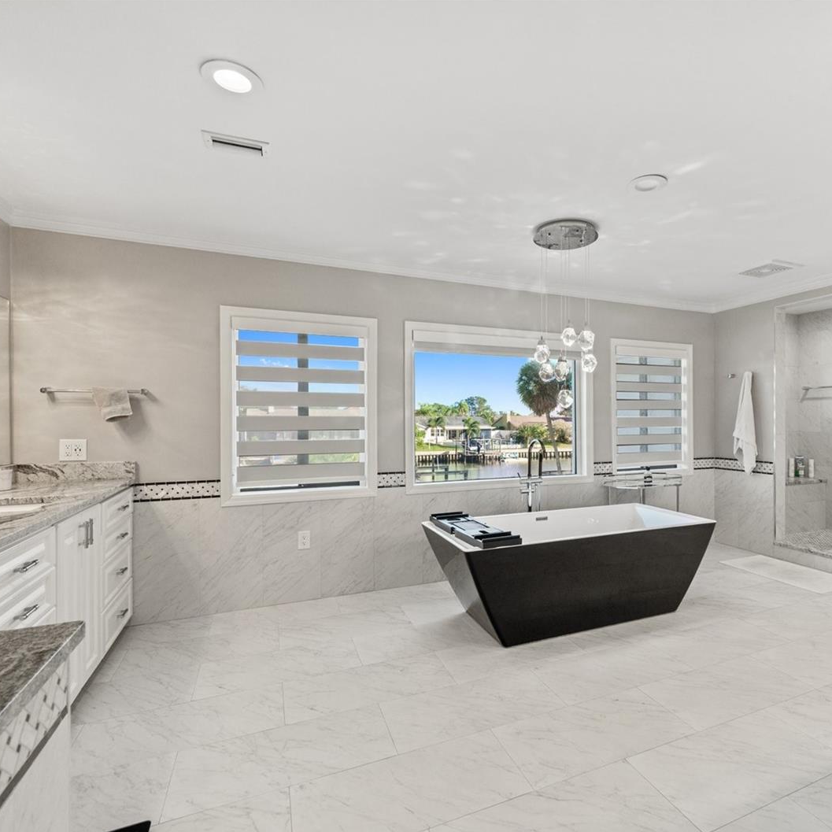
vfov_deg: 80.7
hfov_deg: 79.9
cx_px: 493
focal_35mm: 18
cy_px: 415
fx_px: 489
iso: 160
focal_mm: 14
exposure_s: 1/15
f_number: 7.1
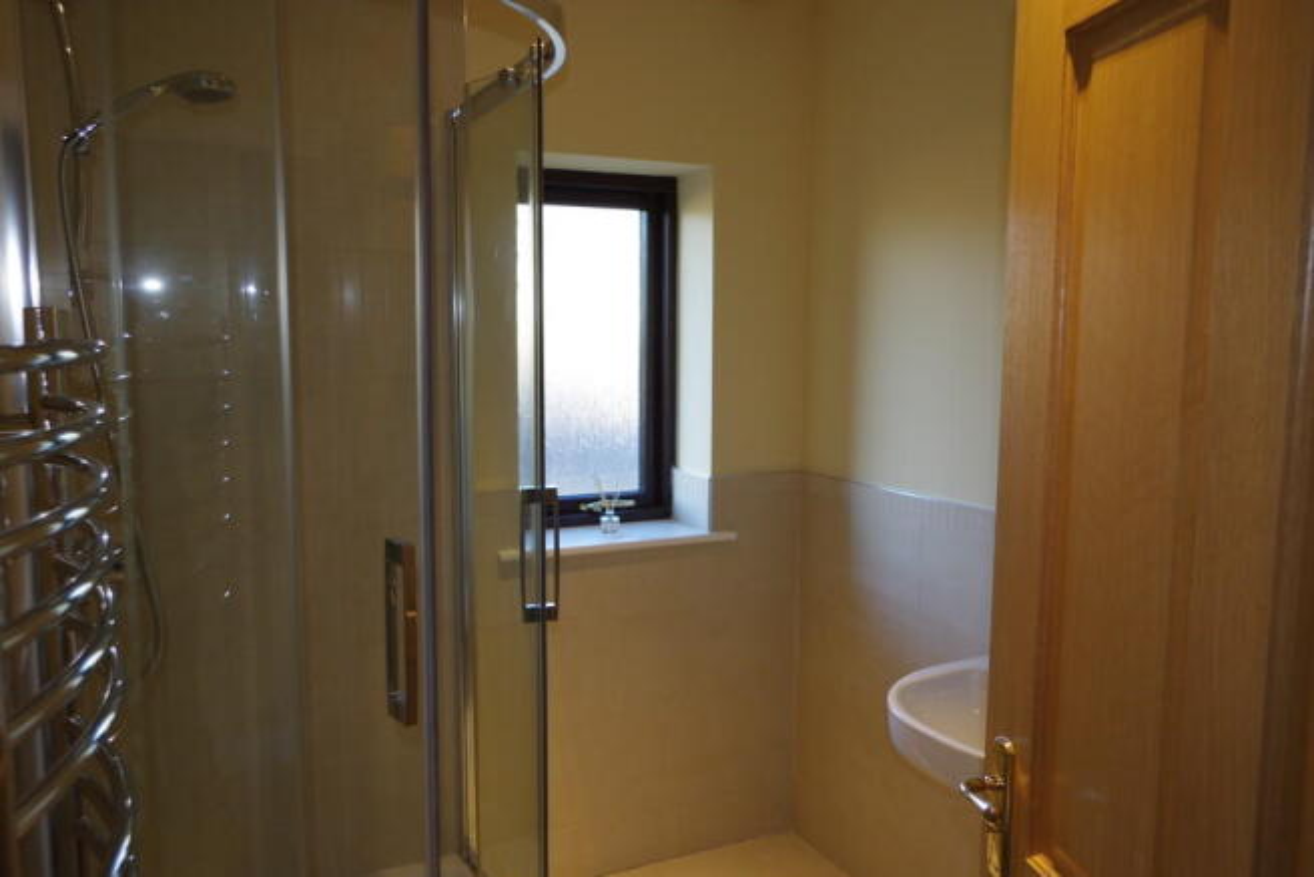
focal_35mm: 27
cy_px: 438
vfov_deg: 48.0
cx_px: 657
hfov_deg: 67.4
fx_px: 986
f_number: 3.5
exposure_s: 1/50
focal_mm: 18
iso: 400
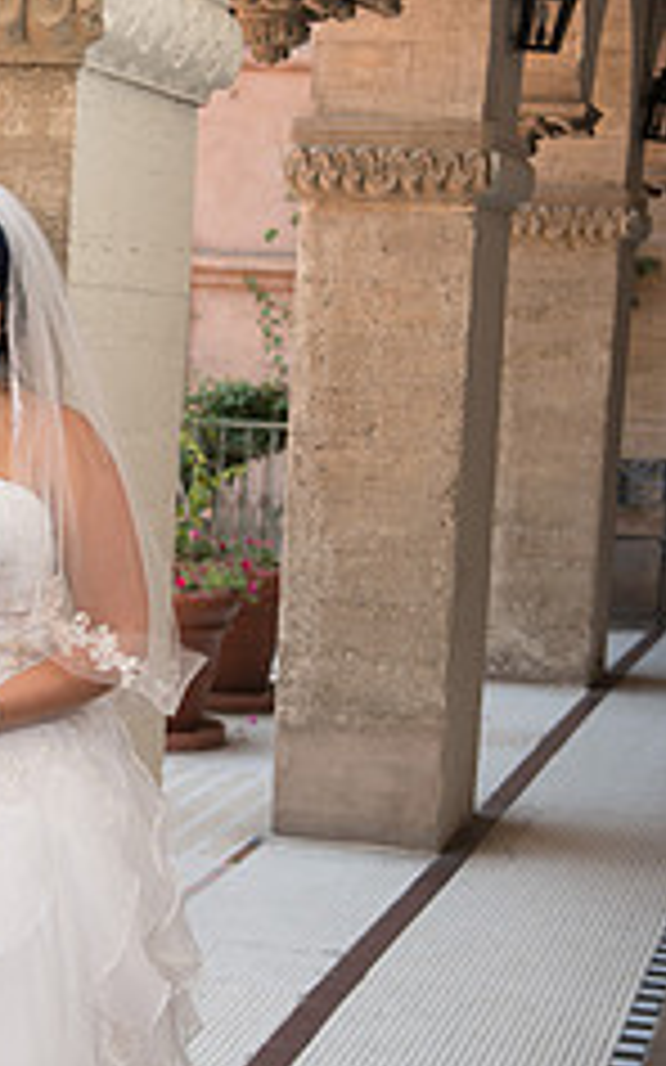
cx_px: -4
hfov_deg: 15.1
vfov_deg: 24.4
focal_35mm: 85
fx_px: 2470
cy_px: 540
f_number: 3.5
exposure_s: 1/100
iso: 100
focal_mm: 44
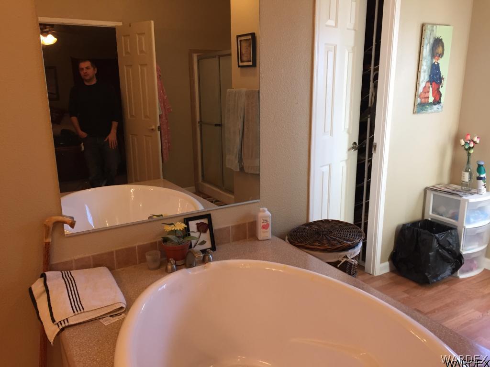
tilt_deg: -14.0
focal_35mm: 29
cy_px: 184
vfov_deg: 48.2
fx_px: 411
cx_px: 245
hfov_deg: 61.7
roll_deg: -0.7
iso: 100
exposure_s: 1/30
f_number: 2.2
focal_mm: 4.15
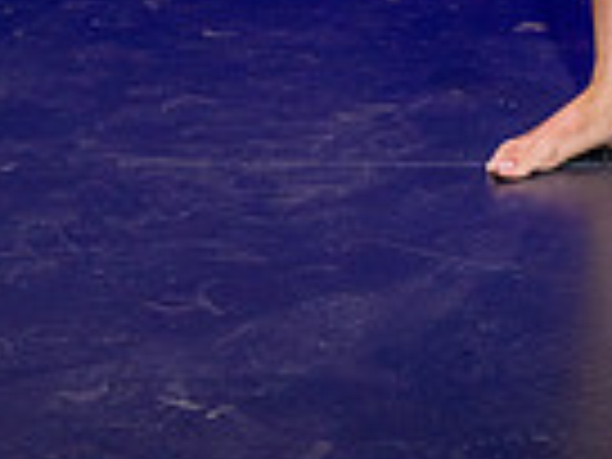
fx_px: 2369
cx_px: 670
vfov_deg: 10.1
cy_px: -495
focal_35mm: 134
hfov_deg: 14.4
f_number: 7.1
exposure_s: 1/250
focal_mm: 42
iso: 2500
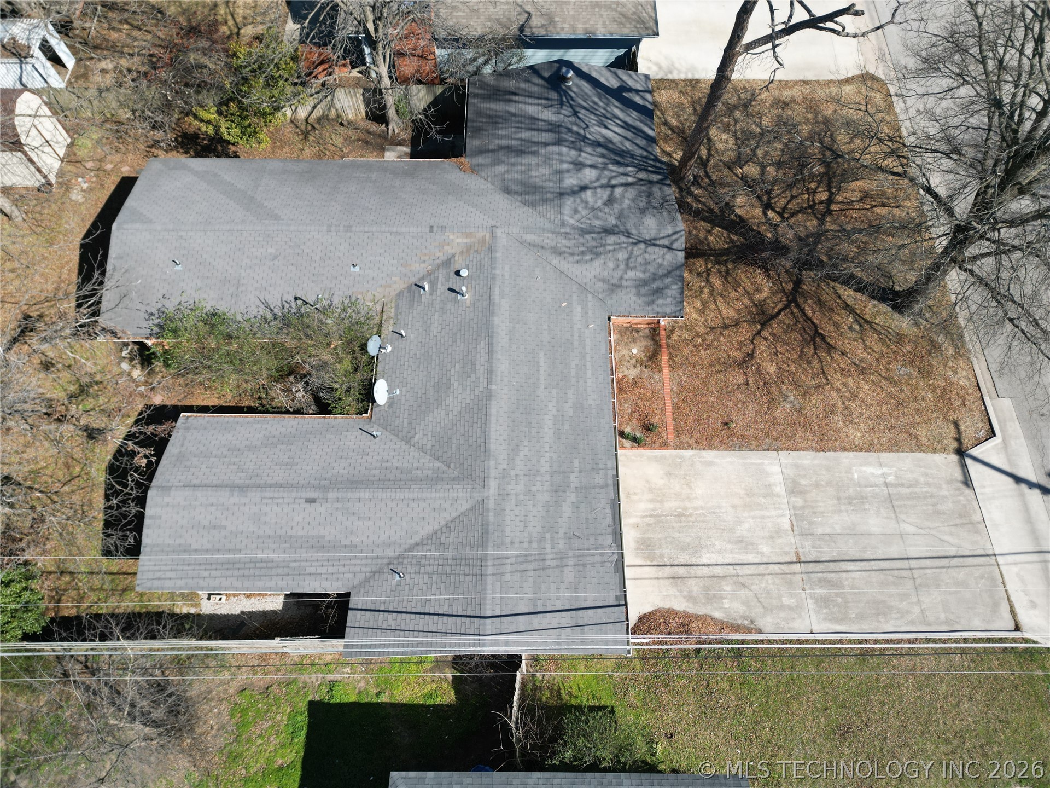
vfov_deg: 56.8
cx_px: 525
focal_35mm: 24
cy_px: 394
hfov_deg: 71.6
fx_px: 728
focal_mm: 6.72
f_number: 1.7
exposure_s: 1/2000
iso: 140
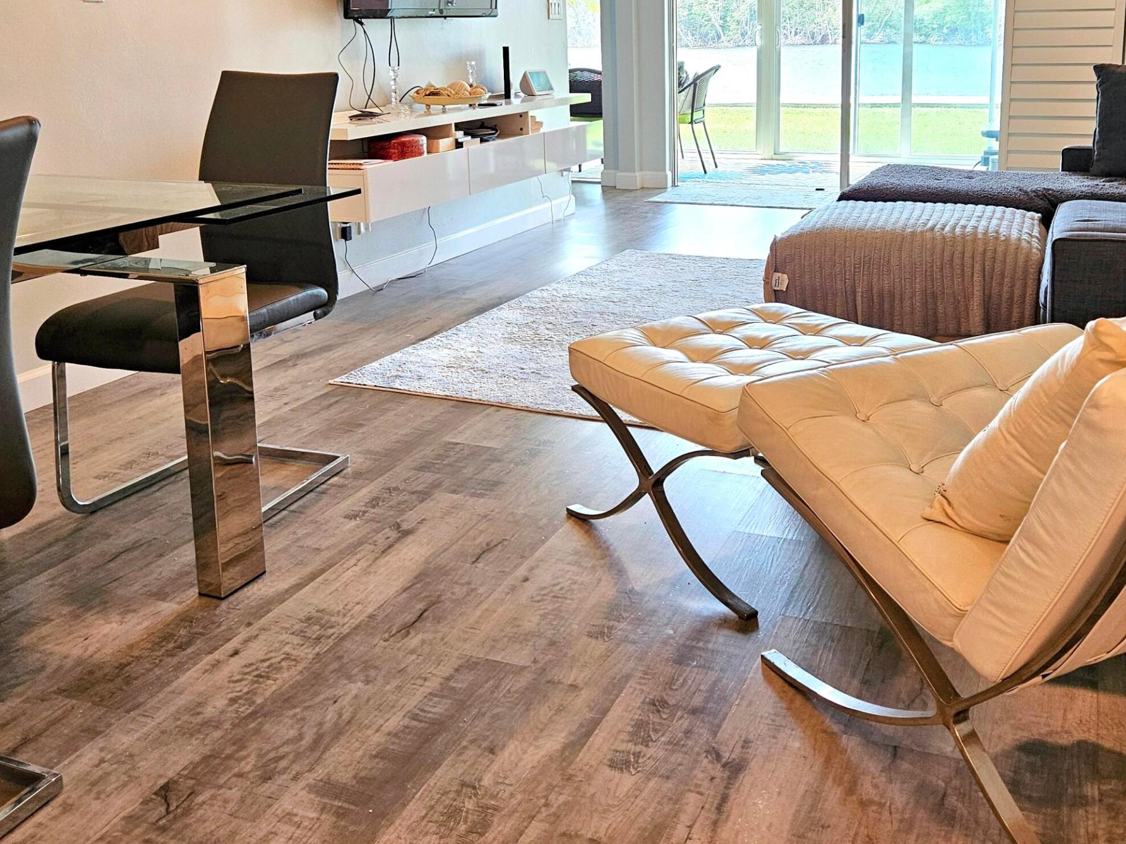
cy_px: 237
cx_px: 632
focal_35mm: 35
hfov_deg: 52.5
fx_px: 1138
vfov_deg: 39.8
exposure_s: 1/120
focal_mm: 5.4
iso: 125
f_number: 1.8
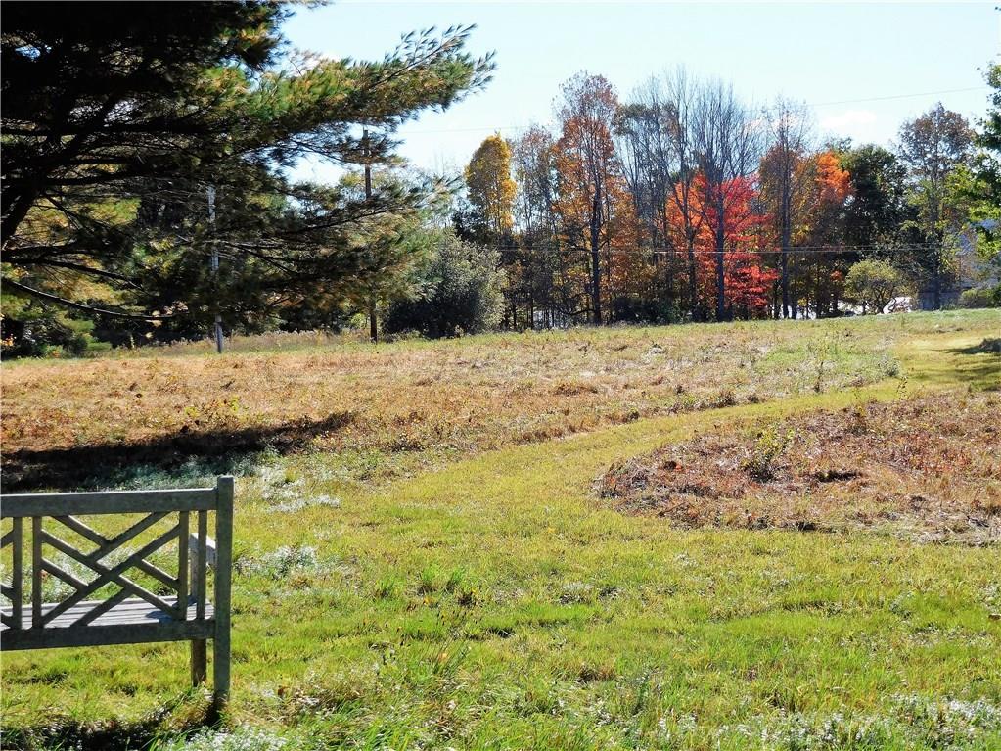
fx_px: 2024
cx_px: 500
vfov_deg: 21.0
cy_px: 376
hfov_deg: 27.8
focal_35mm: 70
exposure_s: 1/640
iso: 125
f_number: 4.5
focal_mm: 12.5
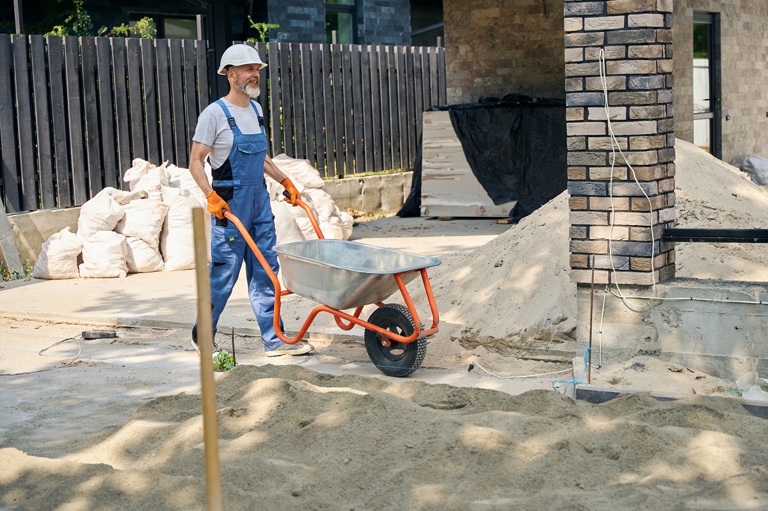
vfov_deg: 22.2
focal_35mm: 61
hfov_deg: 32.8
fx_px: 1305
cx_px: 384
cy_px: 256
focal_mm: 61.2
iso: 100
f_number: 3.5
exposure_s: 1/400
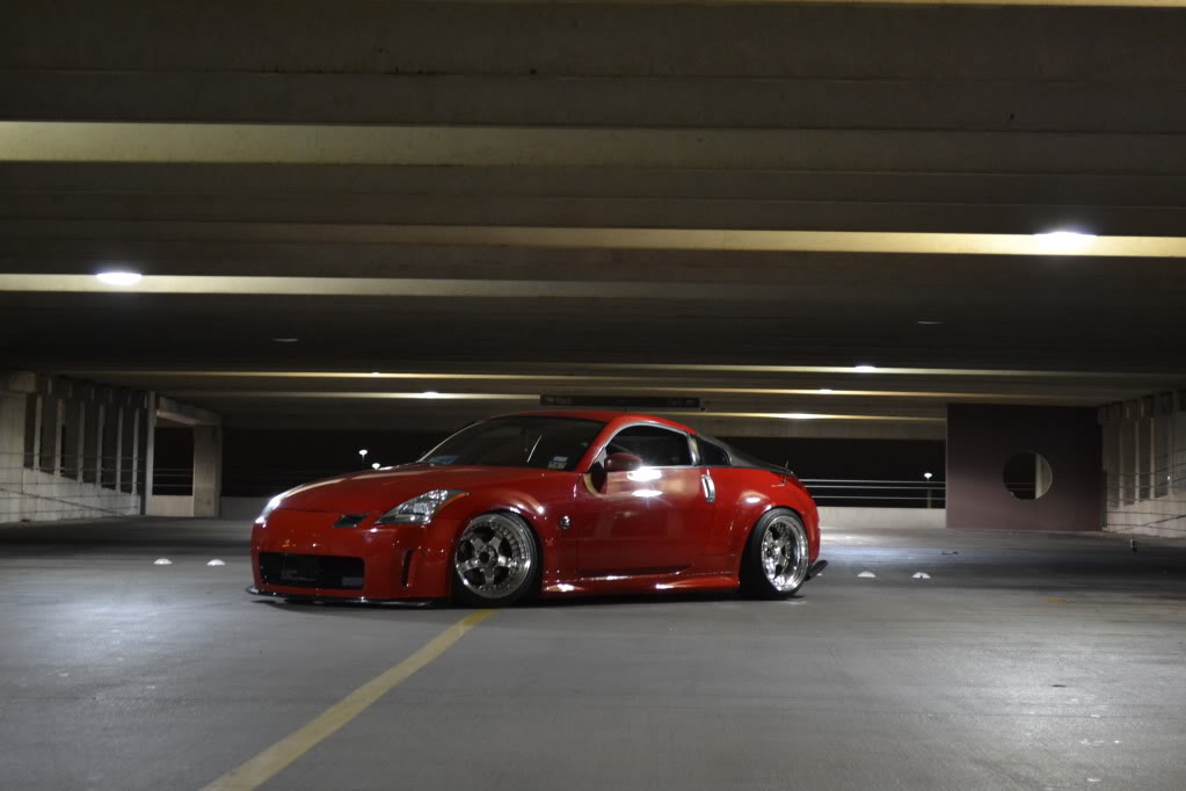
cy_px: 396
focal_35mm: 82
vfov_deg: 16.6
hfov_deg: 24.6
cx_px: 593
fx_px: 2718
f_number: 5.6
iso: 1250
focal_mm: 55
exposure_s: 1/15
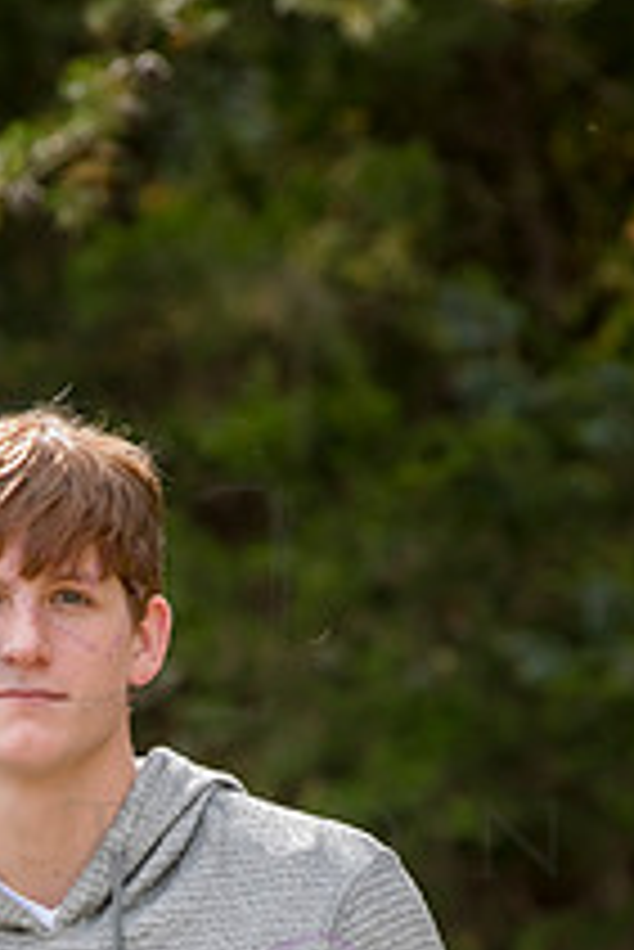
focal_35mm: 426
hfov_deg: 3.2
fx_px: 11234
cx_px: 94
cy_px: 1000
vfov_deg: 4.8
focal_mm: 200
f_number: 9
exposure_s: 1/400
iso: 800
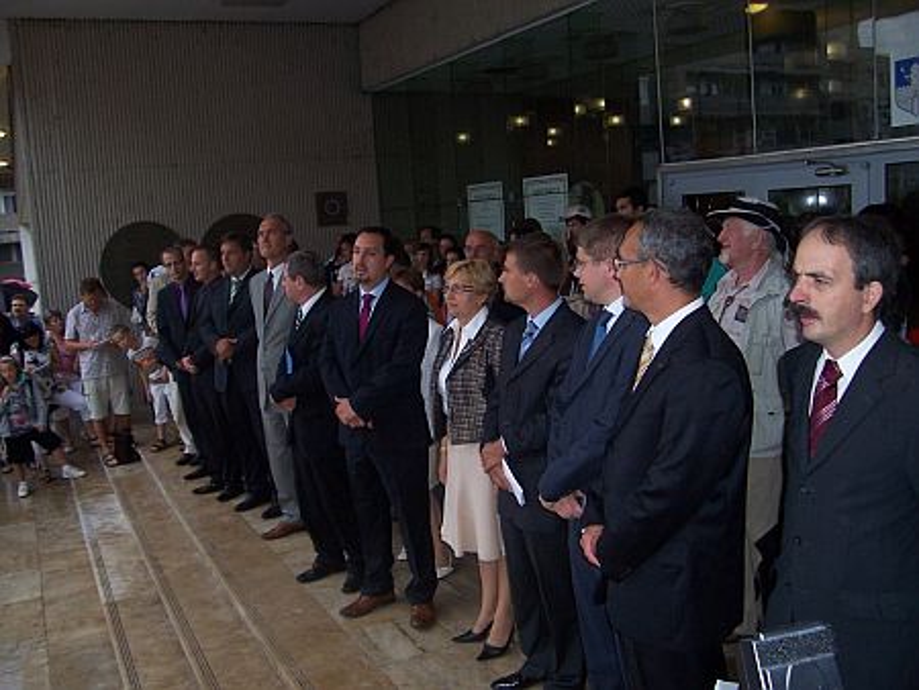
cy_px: 345
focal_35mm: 34
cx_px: 460
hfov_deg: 53.9
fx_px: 903
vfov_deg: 41.8
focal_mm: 5.6
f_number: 2.7
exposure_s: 1/60
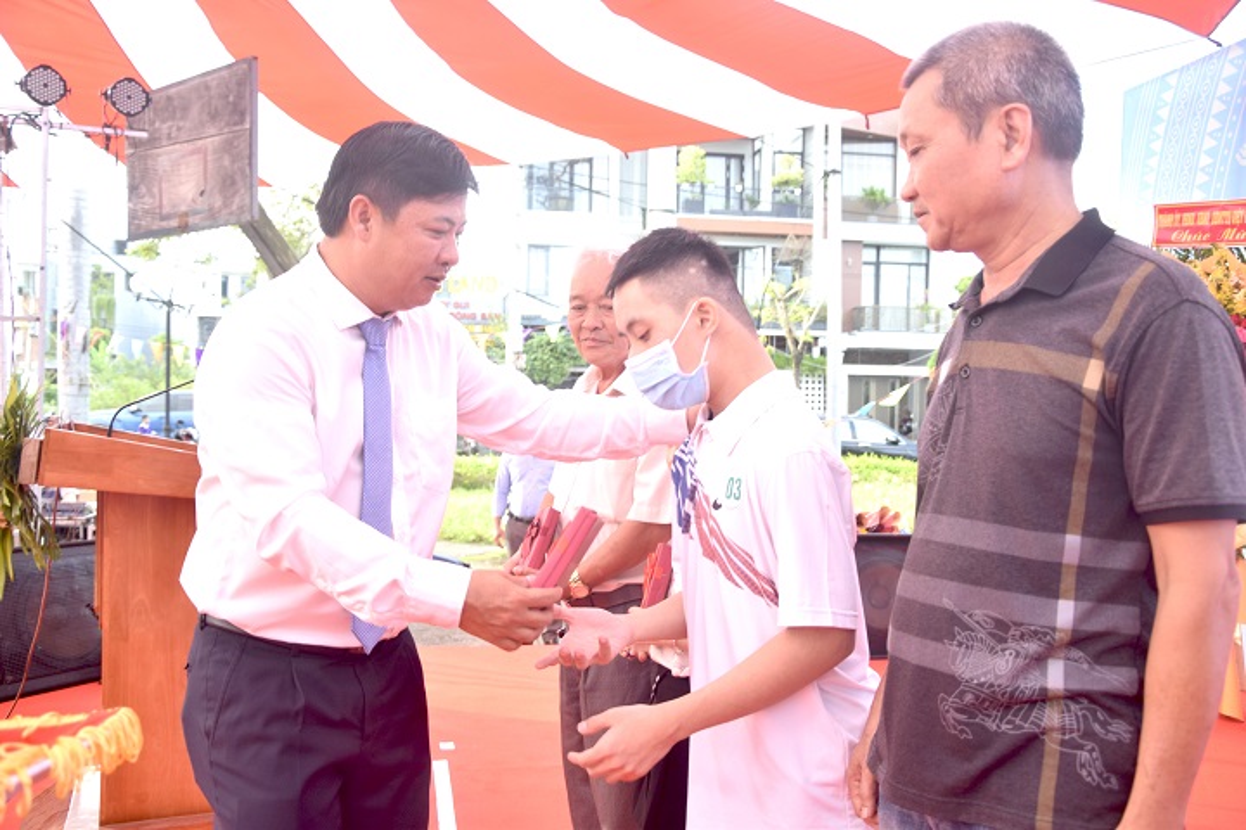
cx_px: 623
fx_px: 1246
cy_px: 415
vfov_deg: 36.9
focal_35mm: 36
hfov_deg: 53.1
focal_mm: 24
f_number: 3.8
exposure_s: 1/90
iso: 320
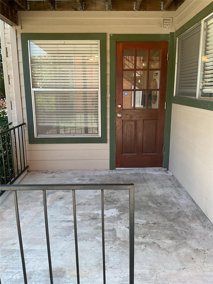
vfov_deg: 61.7
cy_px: 142
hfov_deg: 48.2
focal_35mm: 29
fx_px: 238
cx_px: 106
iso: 32
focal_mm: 3
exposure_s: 1/120
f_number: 1.8
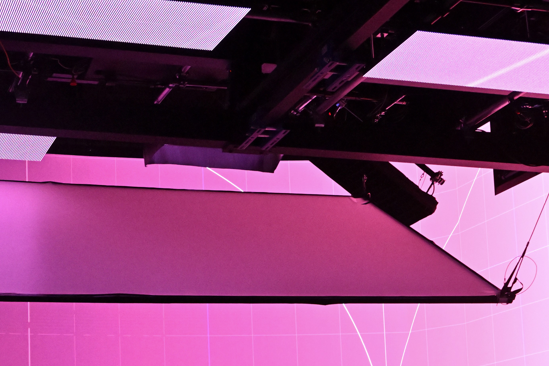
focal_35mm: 72
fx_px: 1098
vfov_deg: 18.3
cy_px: 391
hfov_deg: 27.7
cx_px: 145
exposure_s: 1/80
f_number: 2.8
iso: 6400
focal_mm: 24
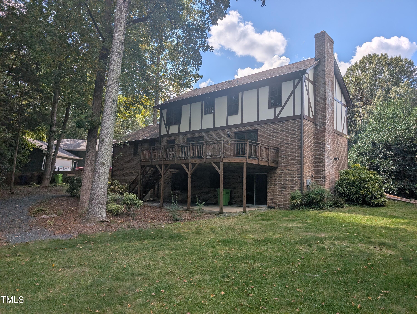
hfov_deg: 71.5
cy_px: 157
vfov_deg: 56.9
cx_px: 208
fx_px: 289
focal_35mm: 24
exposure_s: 1/1052
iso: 18
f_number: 1.68
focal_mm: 6.9
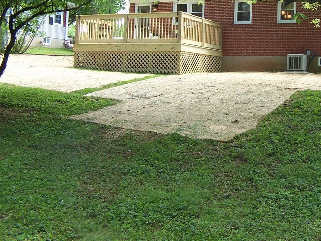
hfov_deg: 27.9
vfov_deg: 21.5
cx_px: 263
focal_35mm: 68
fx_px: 631
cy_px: 65
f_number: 2.8
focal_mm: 6.7
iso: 80
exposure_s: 1/180
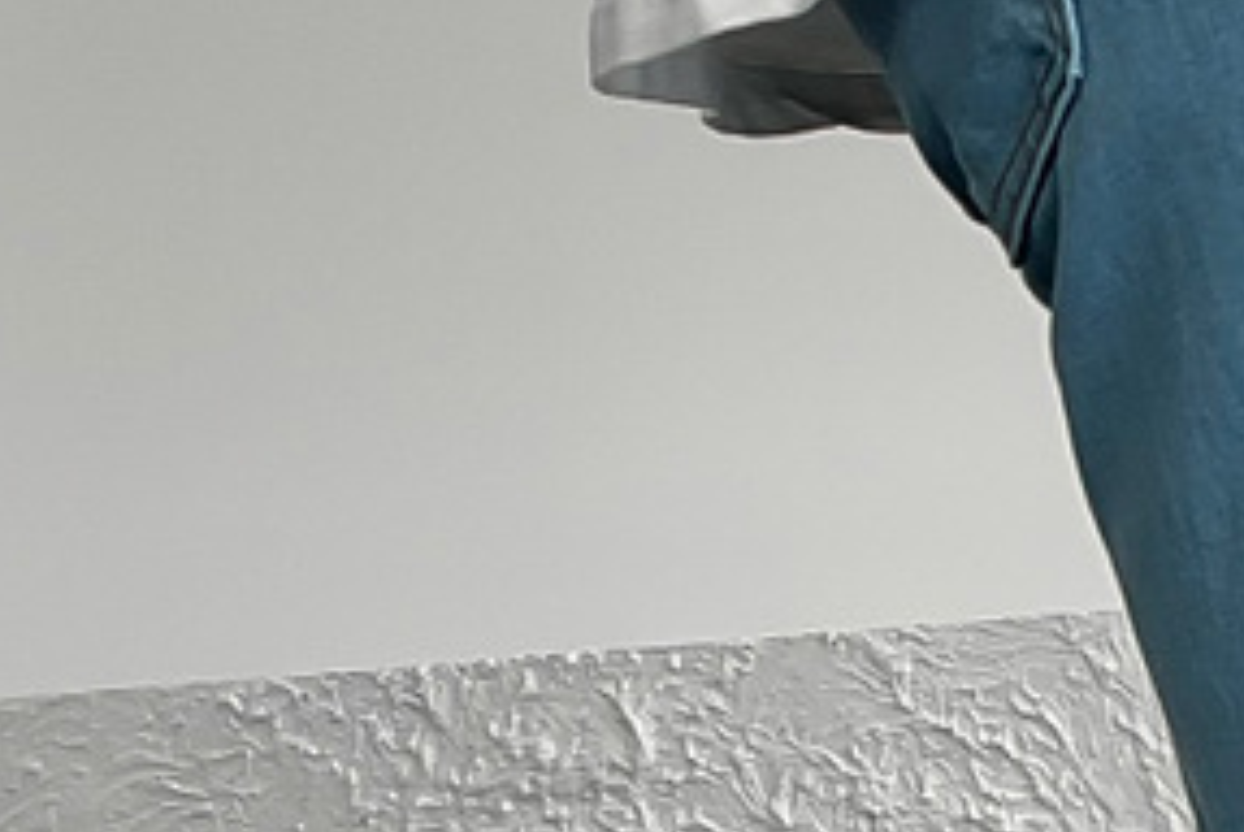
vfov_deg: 8.0
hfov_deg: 12.1
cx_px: 1313
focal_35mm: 168
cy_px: 1192
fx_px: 5811
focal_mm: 3
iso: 16
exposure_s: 1/125
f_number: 1.8
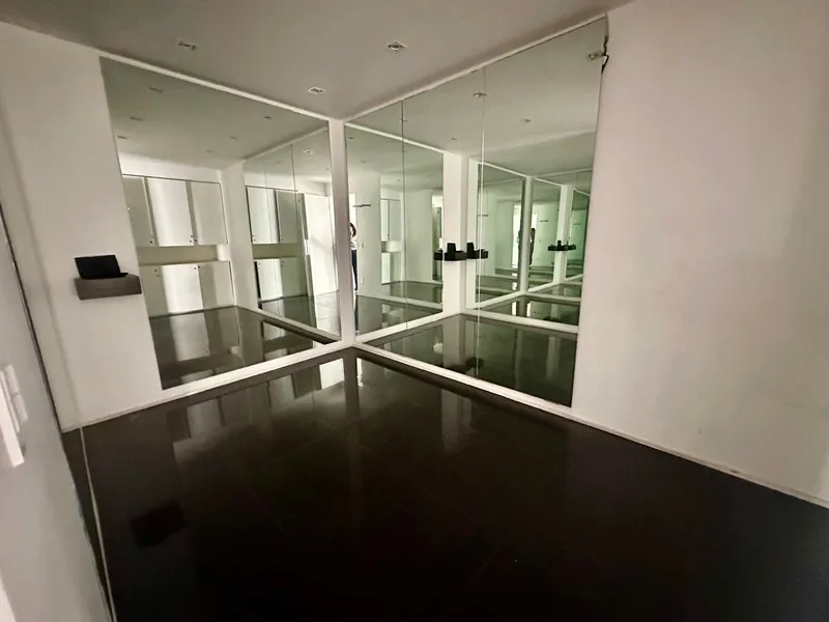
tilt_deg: -12.3
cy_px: 311
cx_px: 414
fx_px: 335
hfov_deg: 102.1
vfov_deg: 85.7
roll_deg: +0.6
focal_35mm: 14
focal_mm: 2.22
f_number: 2.2
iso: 1600
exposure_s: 1/40
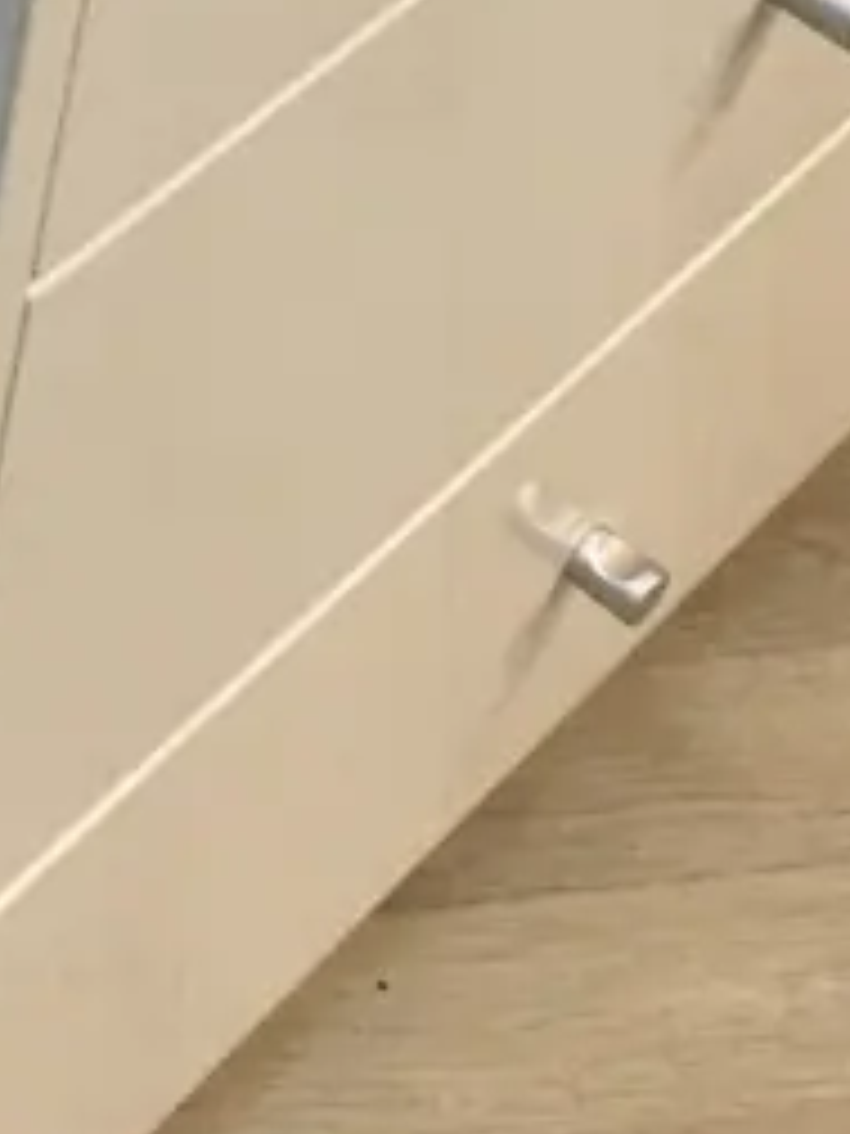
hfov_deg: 12.4
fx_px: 3863
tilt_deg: -42.8
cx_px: -76
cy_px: -202
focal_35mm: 118
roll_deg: -9.4
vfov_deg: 16.1
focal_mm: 4.15
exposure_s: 1/33
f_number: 2.2
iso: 40
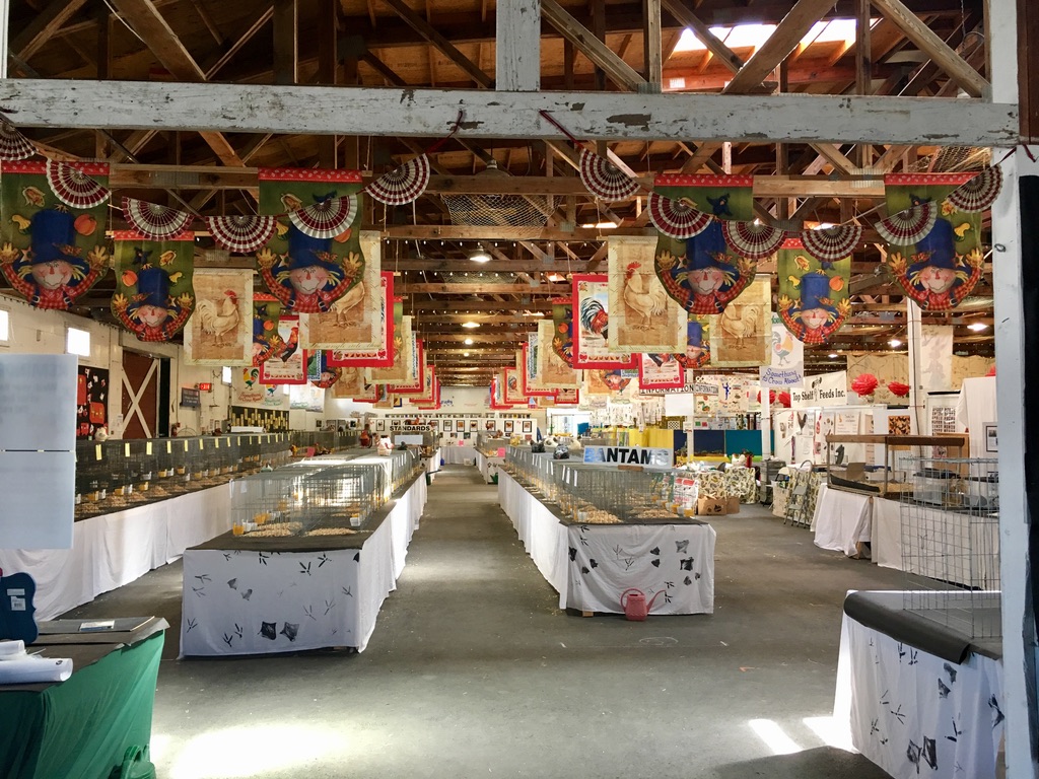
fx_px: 870
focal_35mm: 29
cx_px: 520
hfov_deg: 61.7
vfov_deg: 48.2
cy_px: 390
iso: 80
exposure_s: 1/30
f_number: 2.2
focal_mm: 4.15
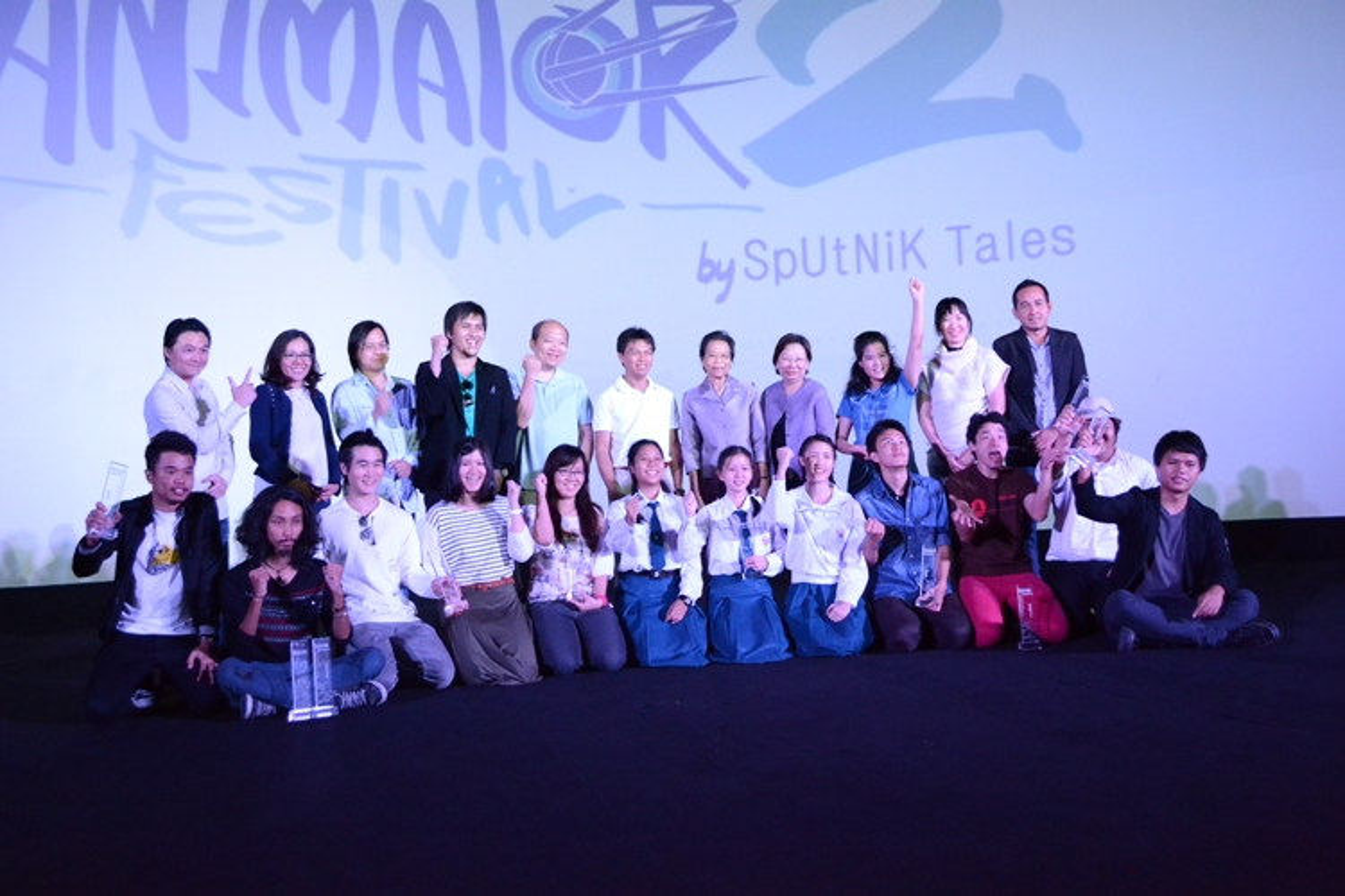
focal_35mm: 33
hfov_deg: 57.2
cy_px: 448
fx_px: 1233
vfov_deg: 40.0
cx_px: 672
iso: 3200
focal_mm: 22
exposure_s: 1/80
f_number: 3.8
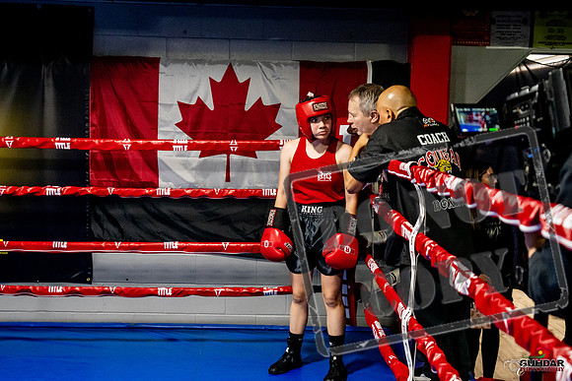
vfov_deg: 26.0
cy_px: 190
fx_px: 826
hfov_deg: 38.2
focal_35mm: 52
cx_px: 286
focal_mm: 35
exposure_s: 1/800
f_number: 2.8
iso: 5000
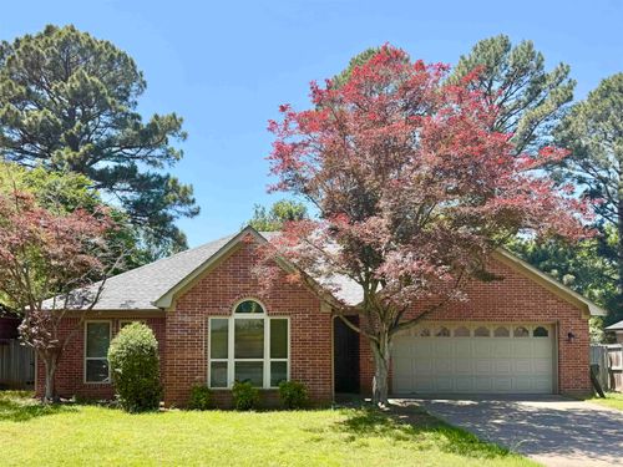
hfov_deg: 71.6
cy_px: 234
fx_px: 432
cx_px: 312
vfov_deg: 56.8
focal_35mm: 24
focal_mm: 6.76
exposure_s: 1/2000
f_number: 1.78
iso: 80
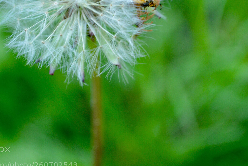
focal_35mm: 130
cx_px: 145
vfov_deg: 10.6
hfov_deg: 15.8
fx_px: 894
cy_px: 54
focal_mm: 55
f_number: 5.6
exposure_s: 1/15
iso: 400
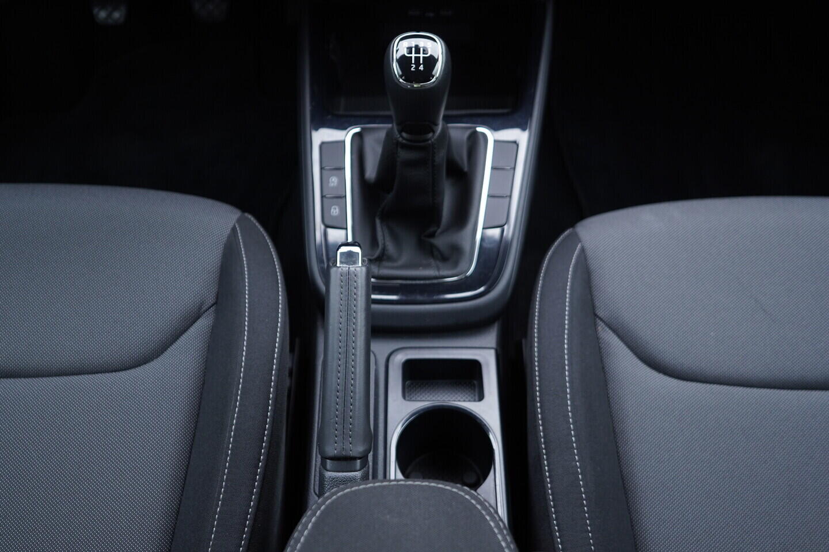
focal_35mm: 36
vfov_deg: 36.9
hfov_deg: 53.1
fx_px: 829
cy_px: 276
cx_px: 414
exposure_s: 1/40
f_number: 2.8
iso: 320
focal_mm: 24
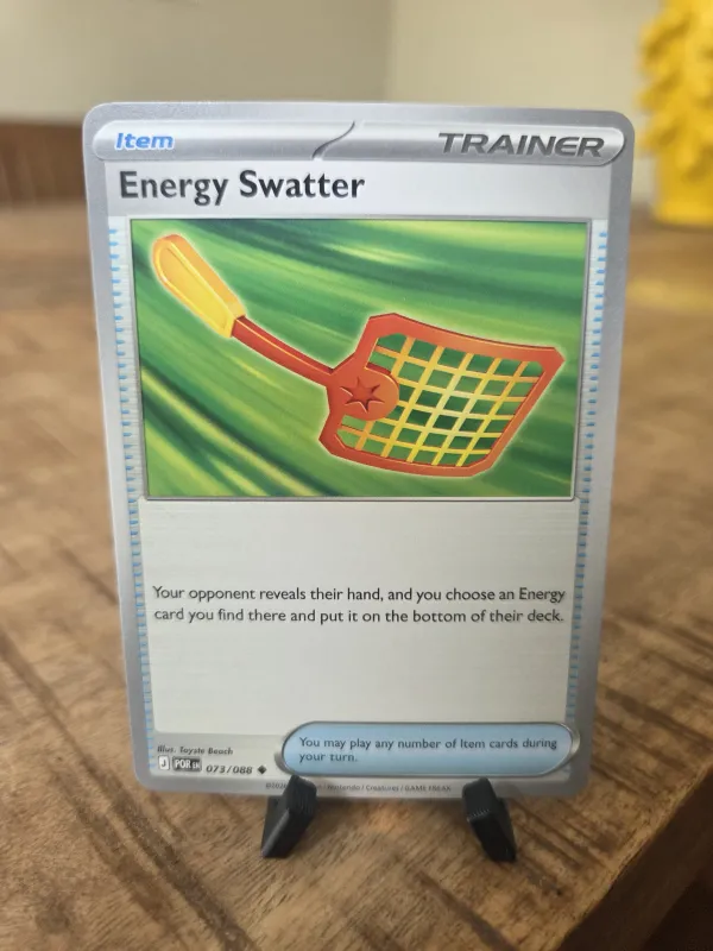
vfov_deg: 73.9
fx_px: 632
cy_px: 476
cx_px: 356
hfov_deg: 58.9
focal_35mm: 23
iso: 200
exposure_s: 1/100
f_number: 1.8
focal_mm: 5.4
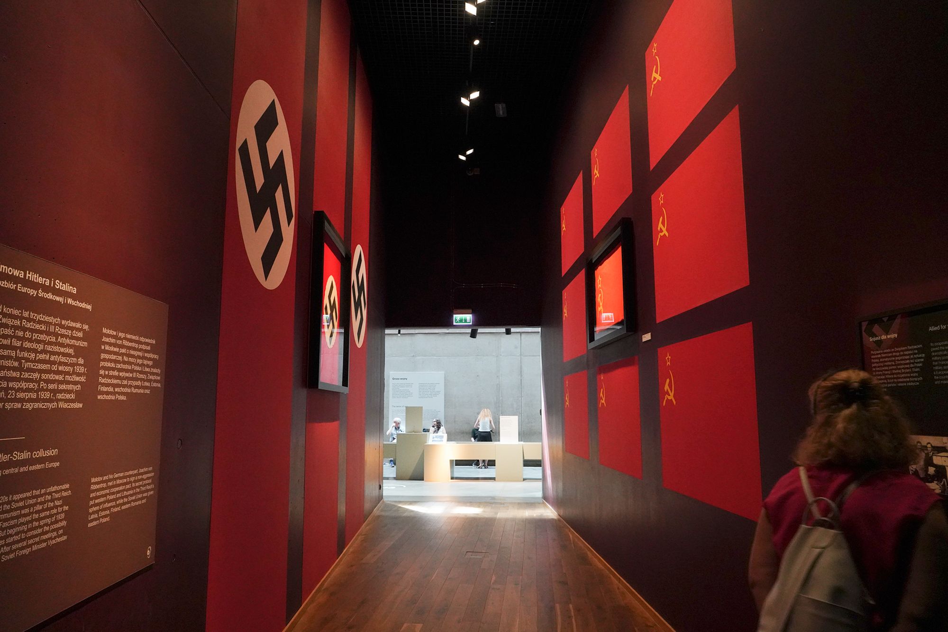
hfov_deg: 73.7
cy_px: 316
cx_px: 474
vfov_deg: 53.1
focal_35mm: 24
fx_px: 632
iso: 6400
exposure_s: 1/80
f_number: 7.1
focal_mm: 24
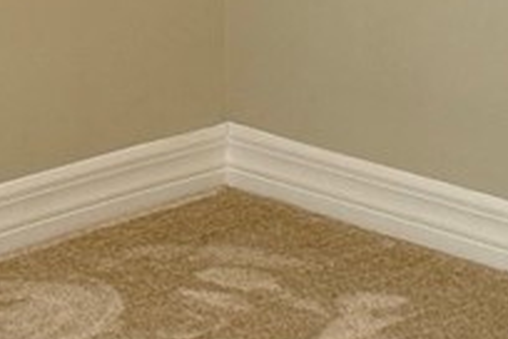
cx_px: -10
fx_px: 2766
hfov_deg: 10.4
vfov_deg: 6.8
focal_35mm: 196
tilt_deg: -1.4
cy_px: -371
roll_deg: -0.8
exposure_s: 1/317
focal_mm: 6.76
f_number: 1.78
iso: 100
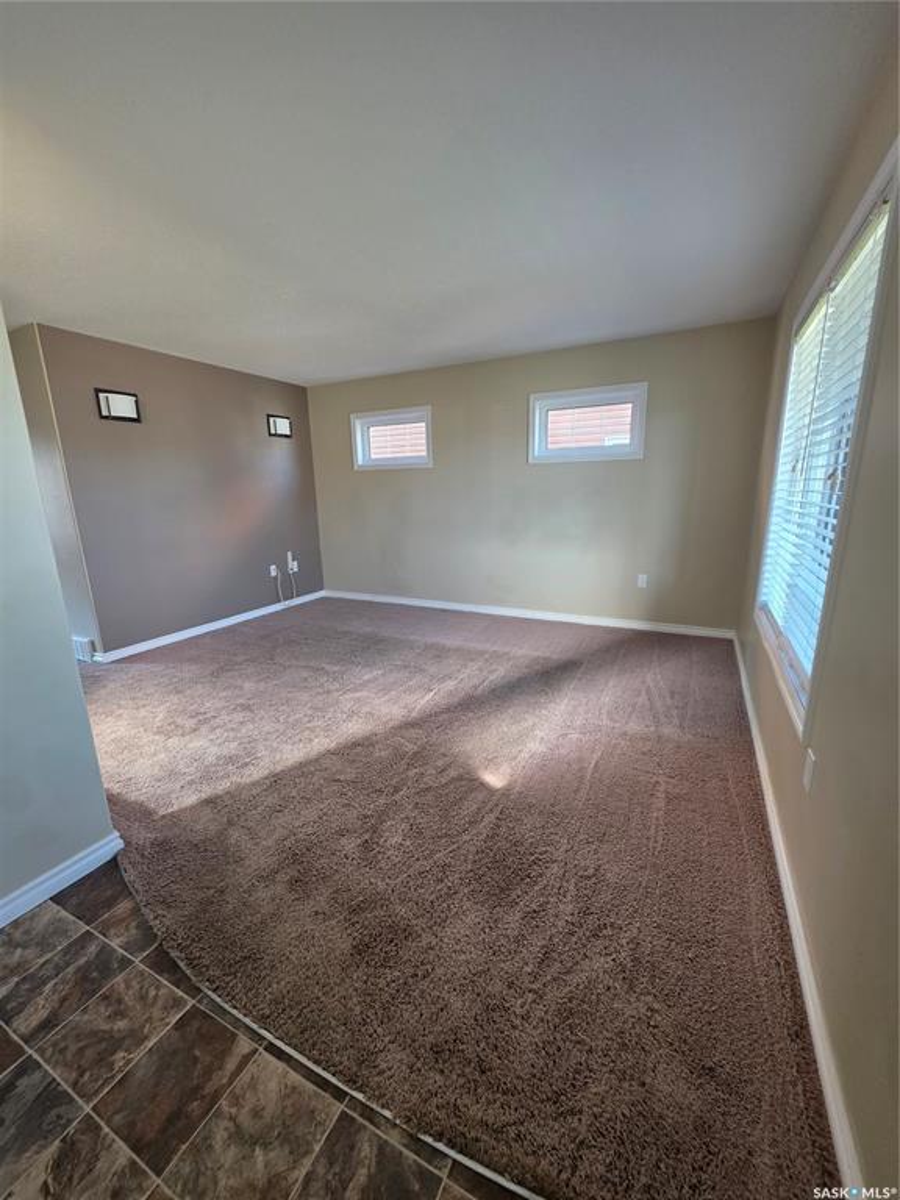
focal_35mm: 13
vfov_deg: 106.2
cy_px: 600
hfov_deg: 89.9
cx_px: 450
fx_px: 451
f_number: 1.9
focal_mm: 2.2
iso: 250
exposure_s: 1/120
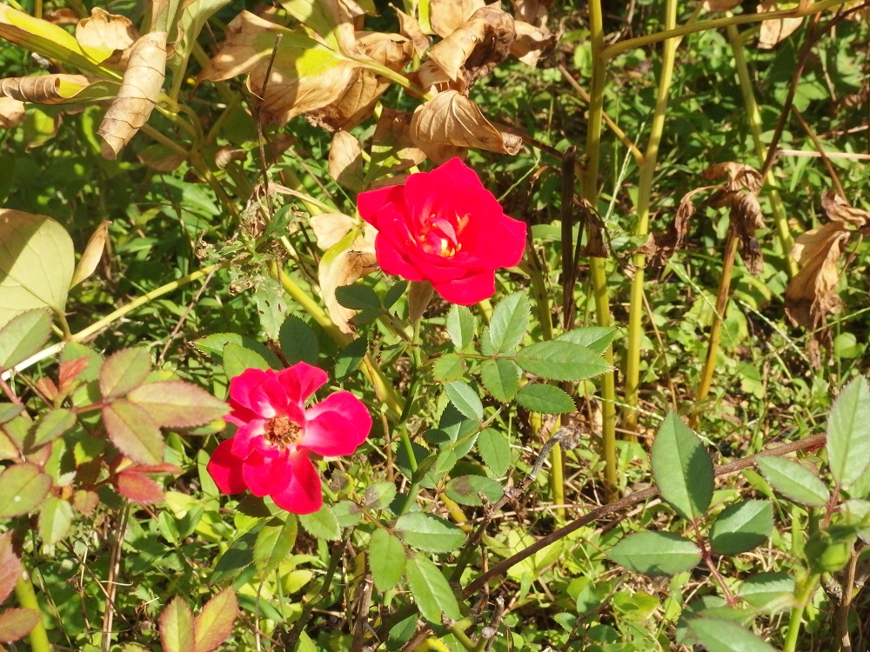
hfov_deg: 37.5
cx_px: 435
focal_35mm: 51
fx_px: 1282
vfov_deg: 28.6
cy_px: 326
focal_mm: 9.2
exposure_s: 1/1000
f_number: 8
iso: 500
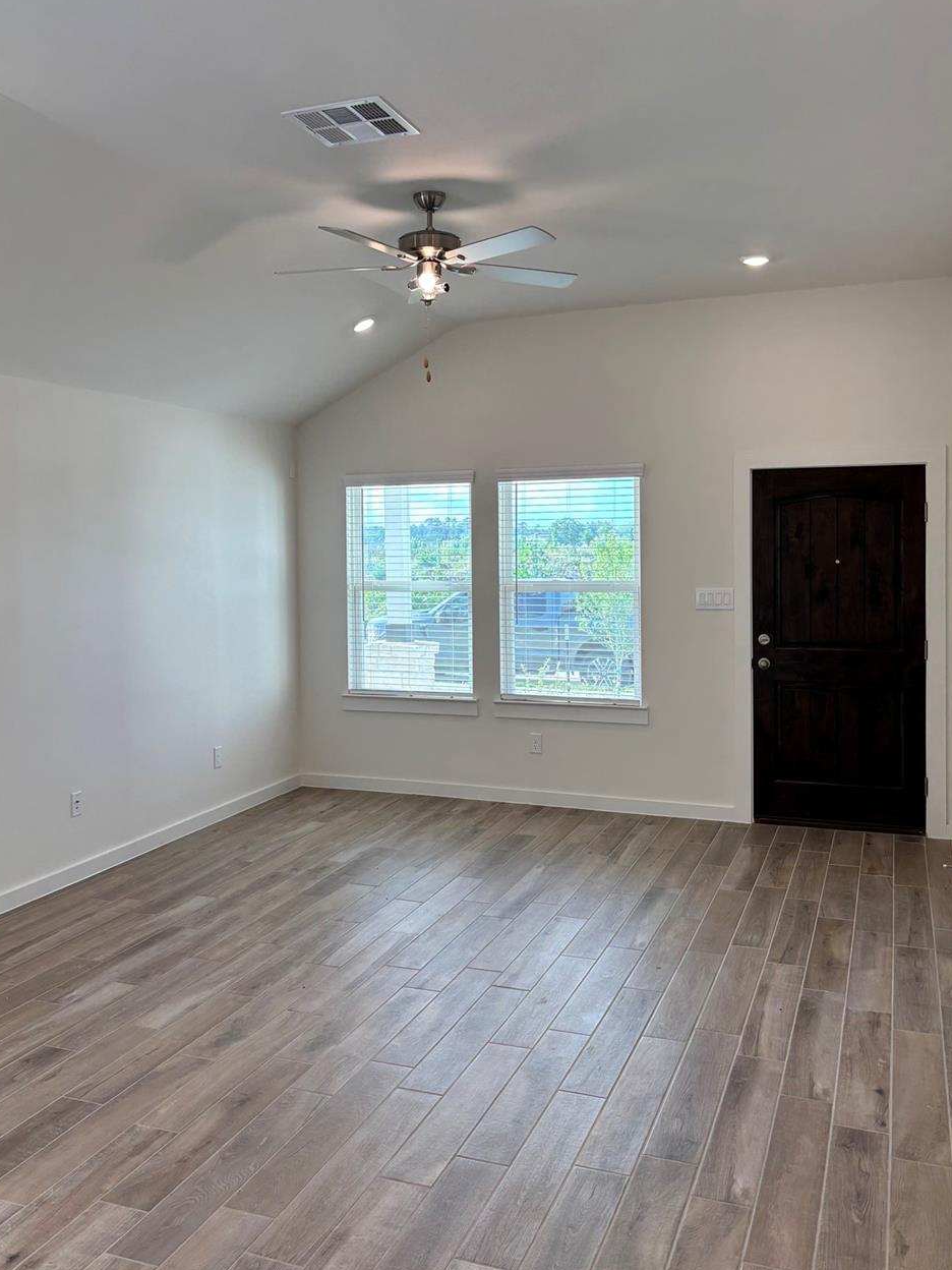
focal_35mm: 32
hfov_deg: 44.0
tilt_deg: +0.8
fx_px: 1173
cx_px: 395
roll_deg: -1.0
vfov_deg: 56.7
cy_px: 574
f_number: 1.6
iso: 50
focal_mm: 5.96
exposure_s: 1/161
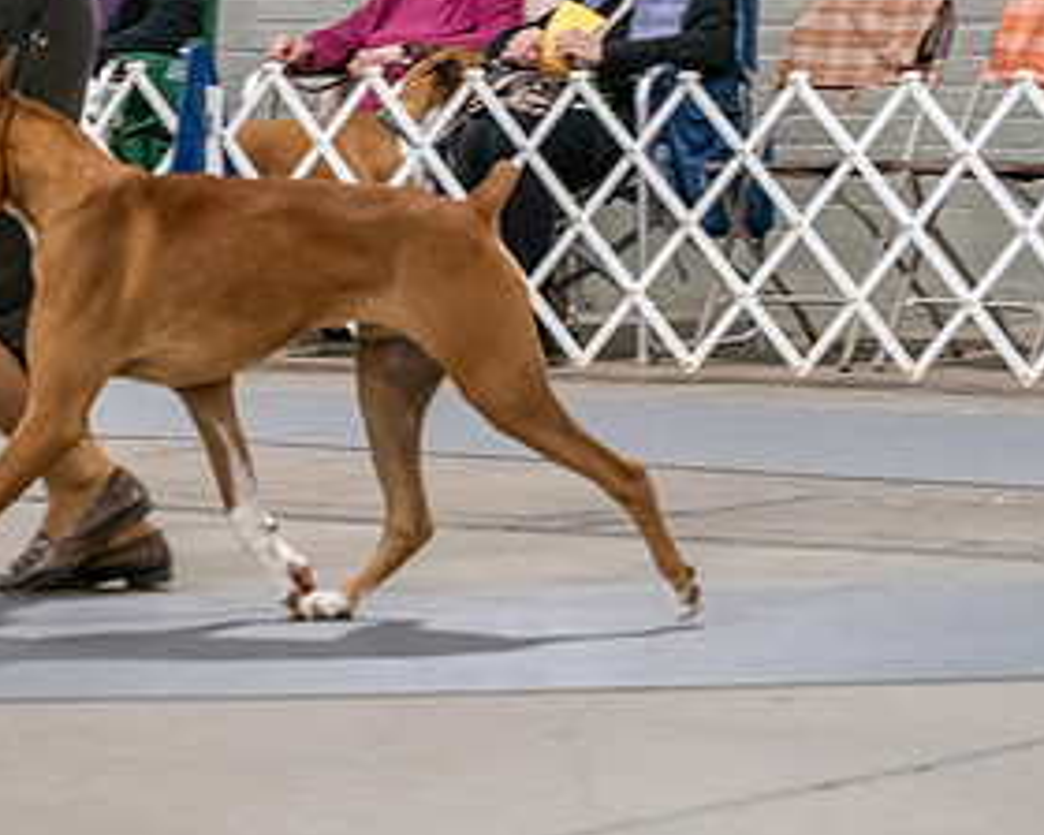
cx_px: 203
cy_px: 4
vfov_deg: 7.2
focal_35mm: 215
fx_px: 6643
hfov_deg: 9.0
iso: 6400
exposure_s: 1/250
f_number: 3.5
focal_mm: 95
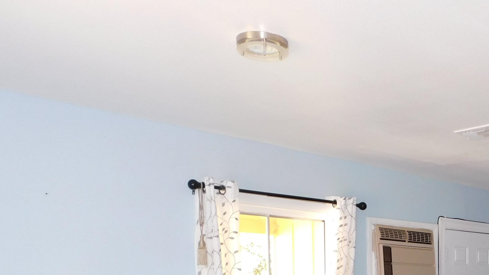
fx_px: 622
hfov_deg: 39.2
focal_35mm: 48
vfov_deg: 22.6
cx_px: 459
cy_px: 345
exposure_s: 1/30
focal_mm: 4
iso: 160
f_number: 3
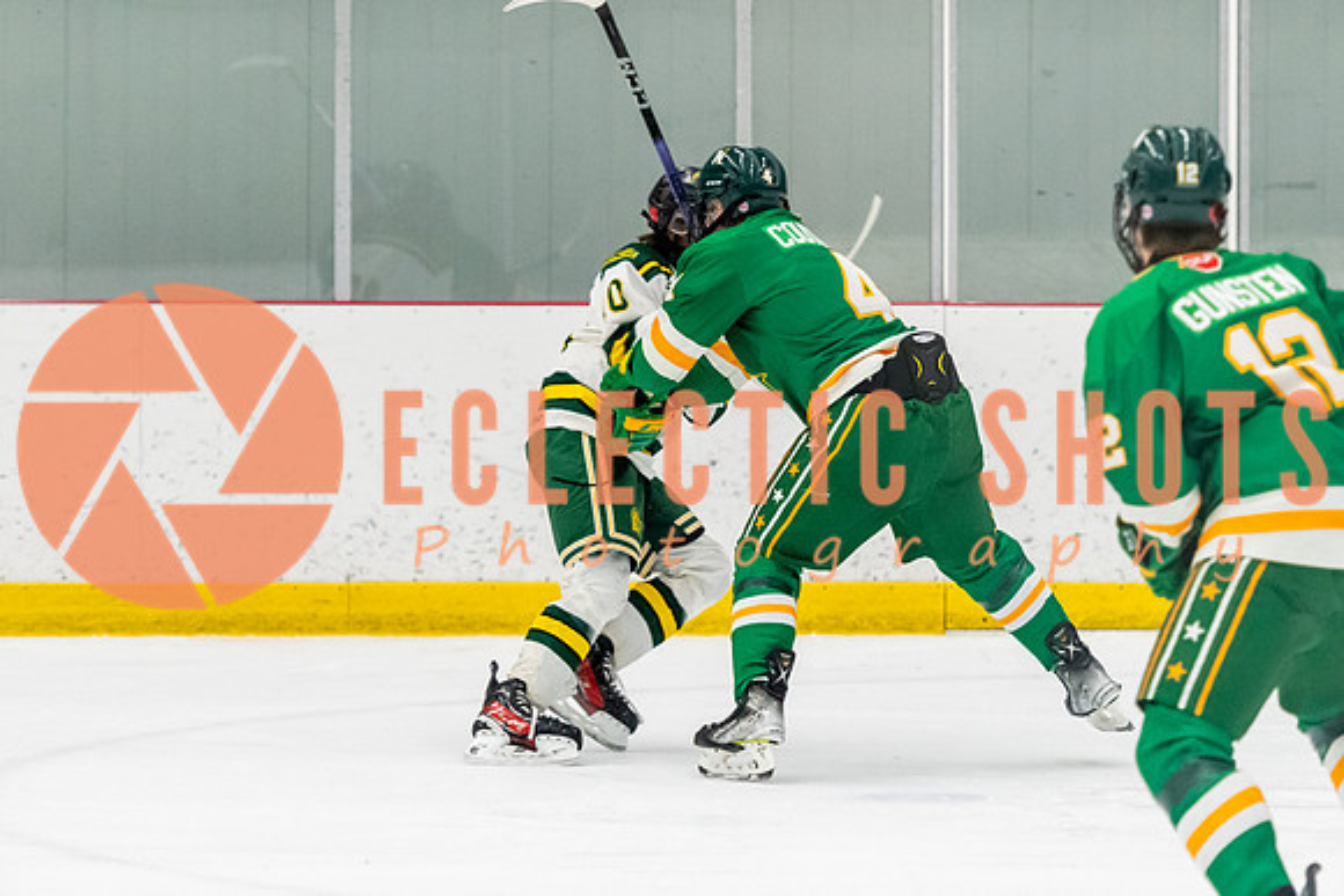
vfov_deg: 6.0
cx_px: 721
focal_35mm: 228
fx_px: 8506
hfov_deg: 9.0
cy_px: 429
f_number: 2.8
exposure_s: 1/800
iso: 3200
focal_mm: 120
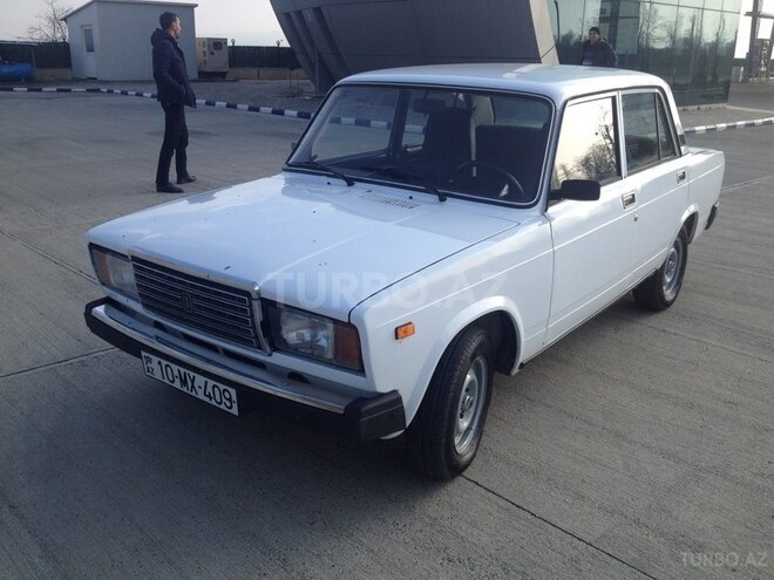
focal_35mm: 35
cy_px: 290
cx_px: 387
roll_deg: +0.3
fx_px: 783
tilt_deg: -20.1
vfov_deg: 40.7
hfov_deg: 52.6
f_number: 2.4
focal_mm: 4.28
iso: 50
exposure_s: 1/968
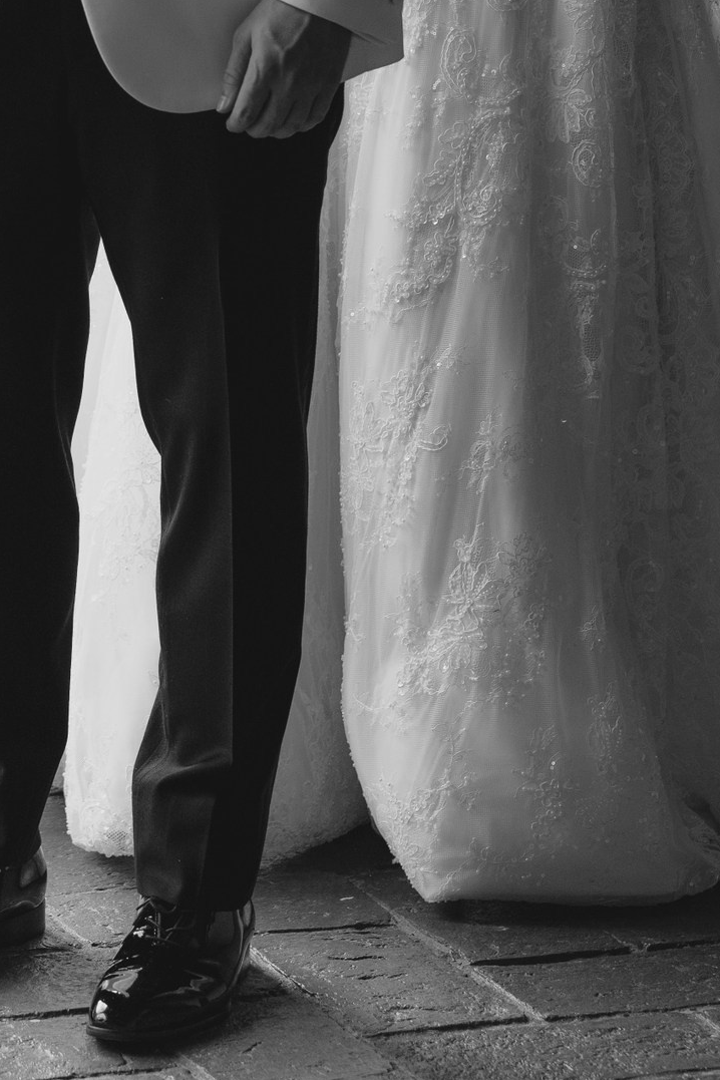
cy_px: -38
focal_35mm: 202
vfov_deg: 10.1
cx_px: 251
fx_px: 6060
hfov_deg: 6.8
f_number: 4
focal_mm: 85
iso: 640
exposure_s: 1/200
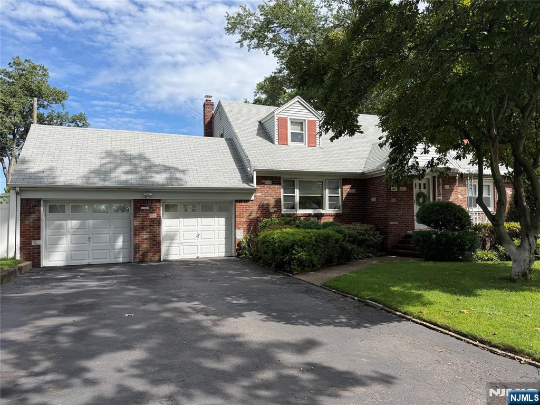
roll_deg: +1.4
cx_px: 270
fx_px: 374
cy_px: 202
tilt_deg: +1.9
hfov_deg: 71.6
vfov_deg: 56.8
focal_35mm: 24
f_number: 1.78
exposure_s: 1/4405
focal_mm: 6.76
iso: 80
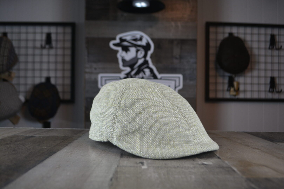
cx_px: 142
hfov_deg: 57.2
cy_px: 94
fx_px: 260
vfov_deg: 40.0
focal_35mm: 33
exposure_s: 1/60
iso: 400
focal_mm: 22
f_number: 4
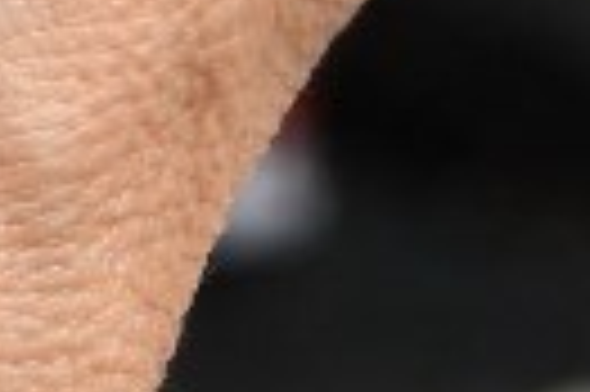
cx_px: -883
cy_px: -915
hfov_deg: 3.3
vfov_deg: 2.2
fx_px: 9985
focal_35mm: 610
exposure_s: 1/250
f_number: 8
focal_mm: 52
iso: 110
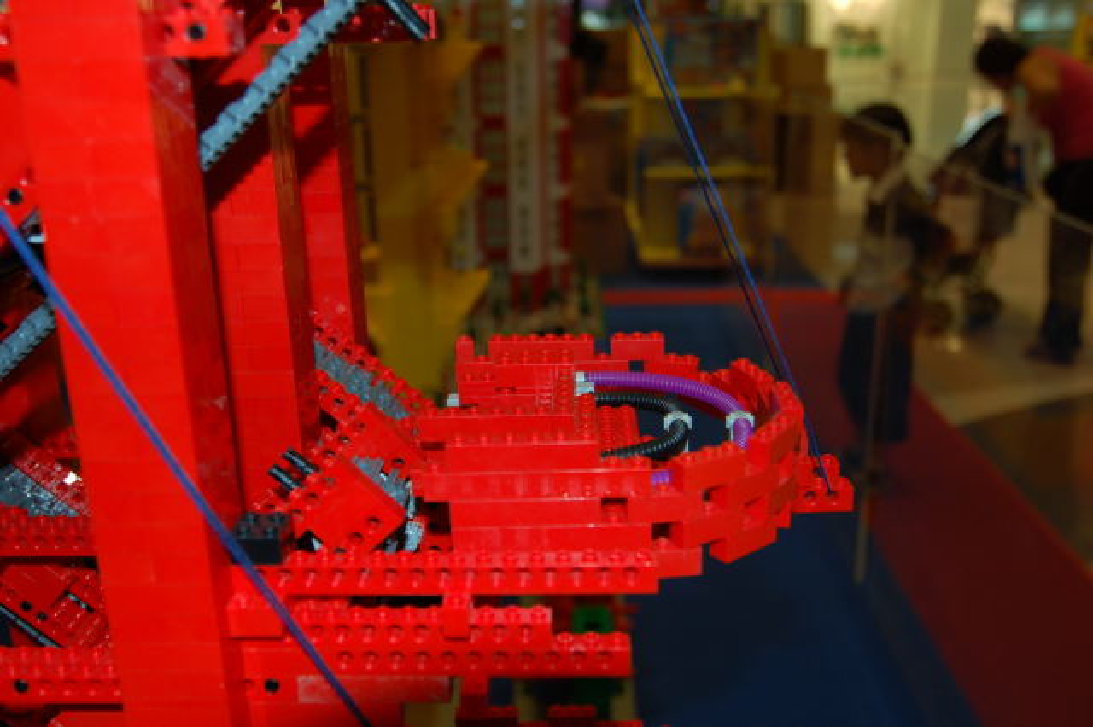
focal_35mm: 36
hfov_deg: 53.2
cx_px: 546
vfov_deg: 36.8
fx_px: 1092
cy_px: 364
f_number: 4
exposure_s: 1/60
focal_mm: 24
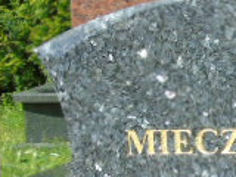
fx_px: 2229
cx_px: 403
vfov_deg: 4.5
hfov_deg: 6.0
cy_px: 260
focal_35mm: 327
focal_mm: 15
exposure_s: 1/320
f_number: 4.1
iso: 80
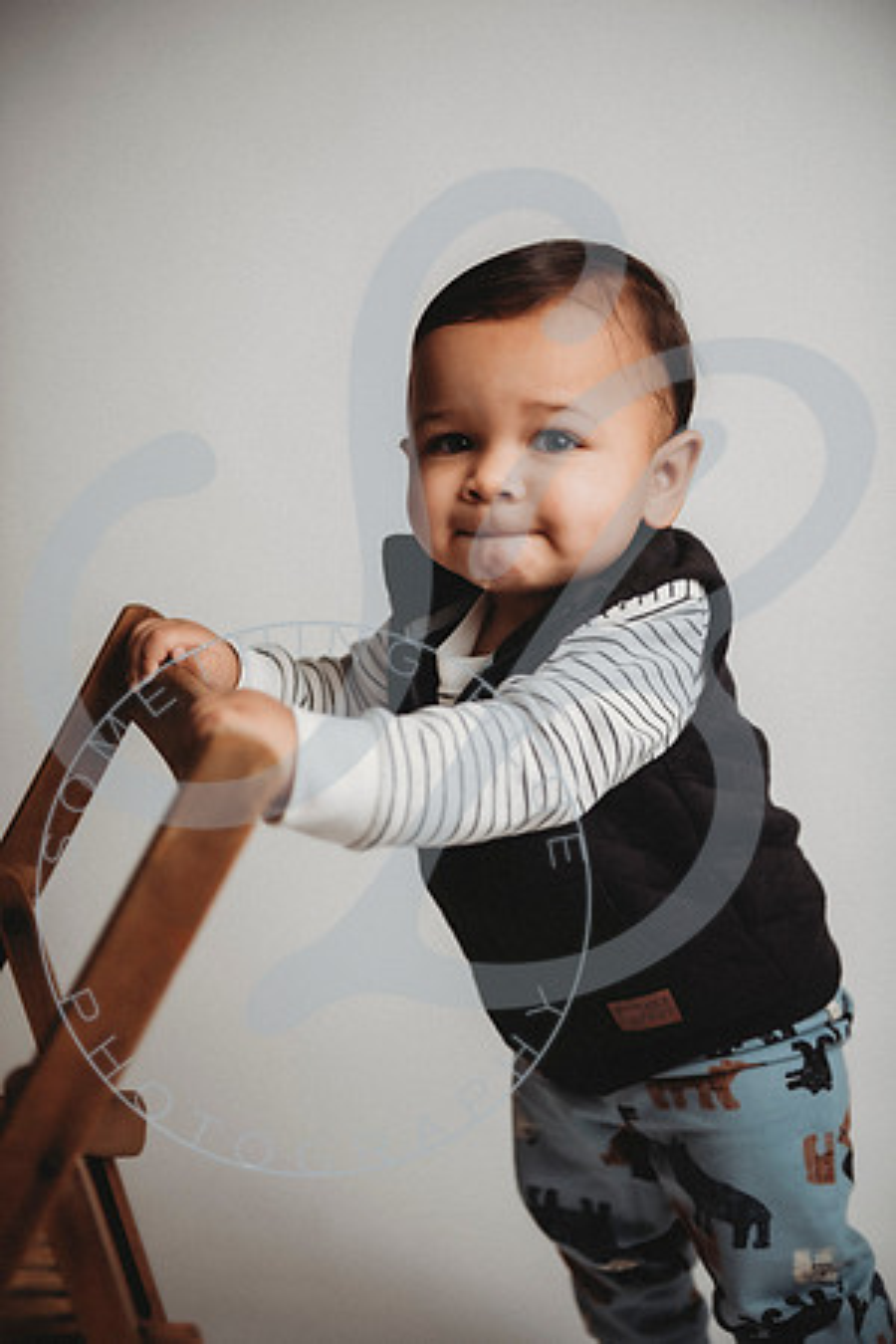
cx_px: 448
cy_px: 672
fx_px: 2053
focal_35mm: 55
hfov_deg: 24.6
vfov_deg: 36.2
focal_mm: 55
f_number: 2.8
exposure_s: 1/125
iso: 100
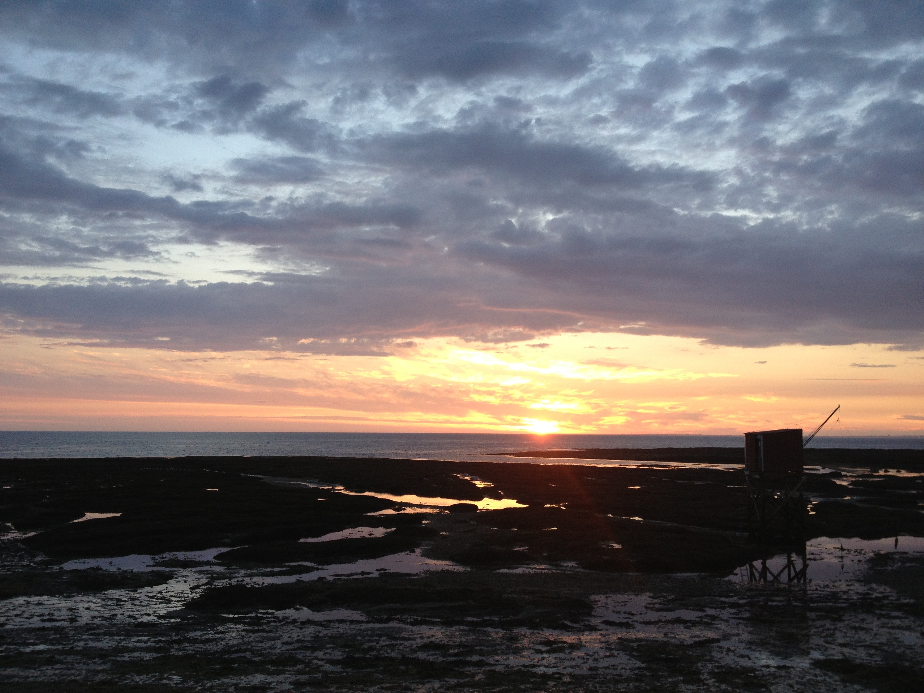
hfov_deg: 52.6
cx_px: 462
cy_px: 346
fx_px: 934
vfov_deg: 40.7
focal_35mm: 35
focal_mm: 4.28
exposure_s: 1/120
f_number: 2.4
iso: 64
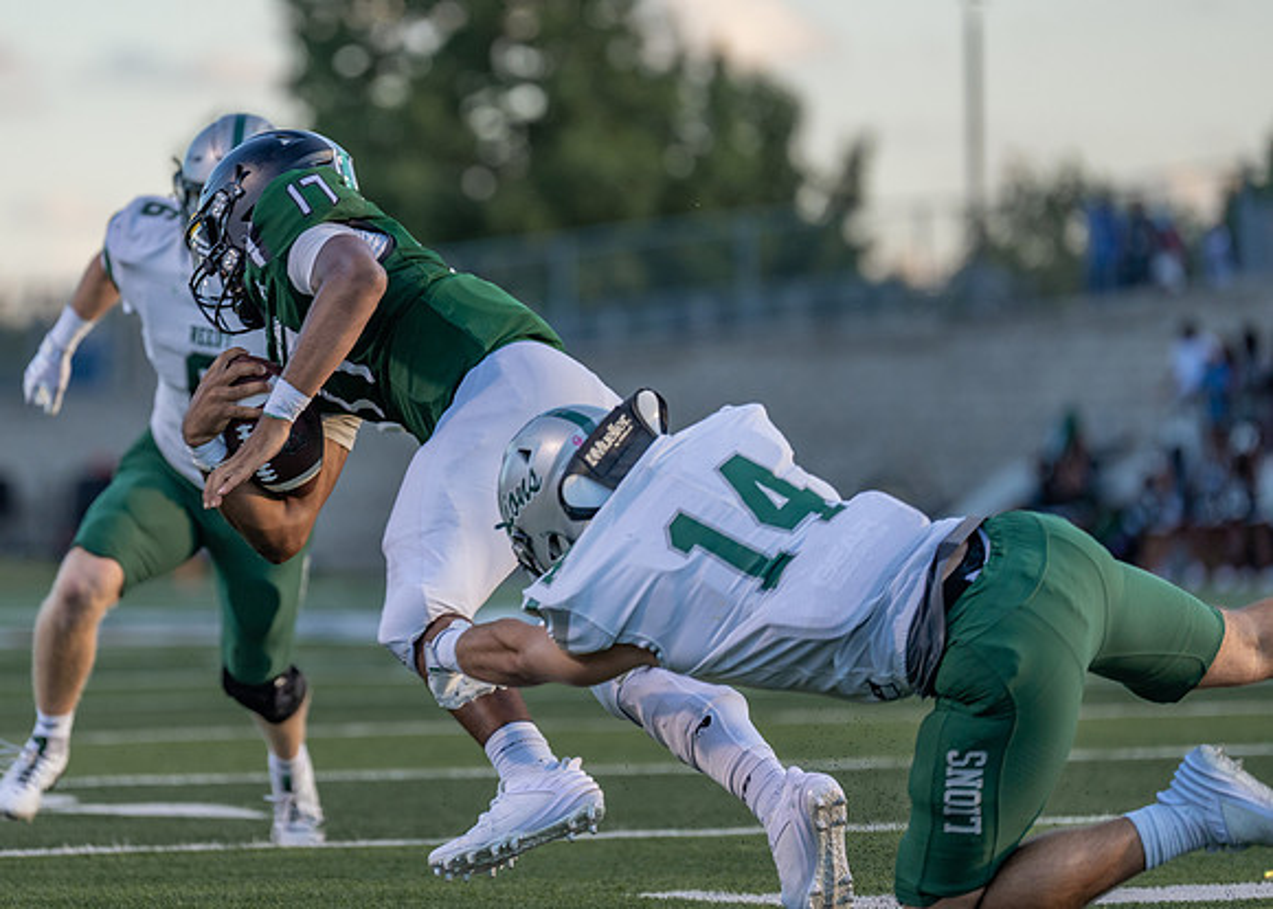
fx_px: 9702
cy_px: 345
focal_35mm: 268
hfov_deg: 7.5
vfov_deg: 5.4
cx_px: 386
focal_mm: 197
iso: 400
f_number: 2.8
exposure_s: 1/1250
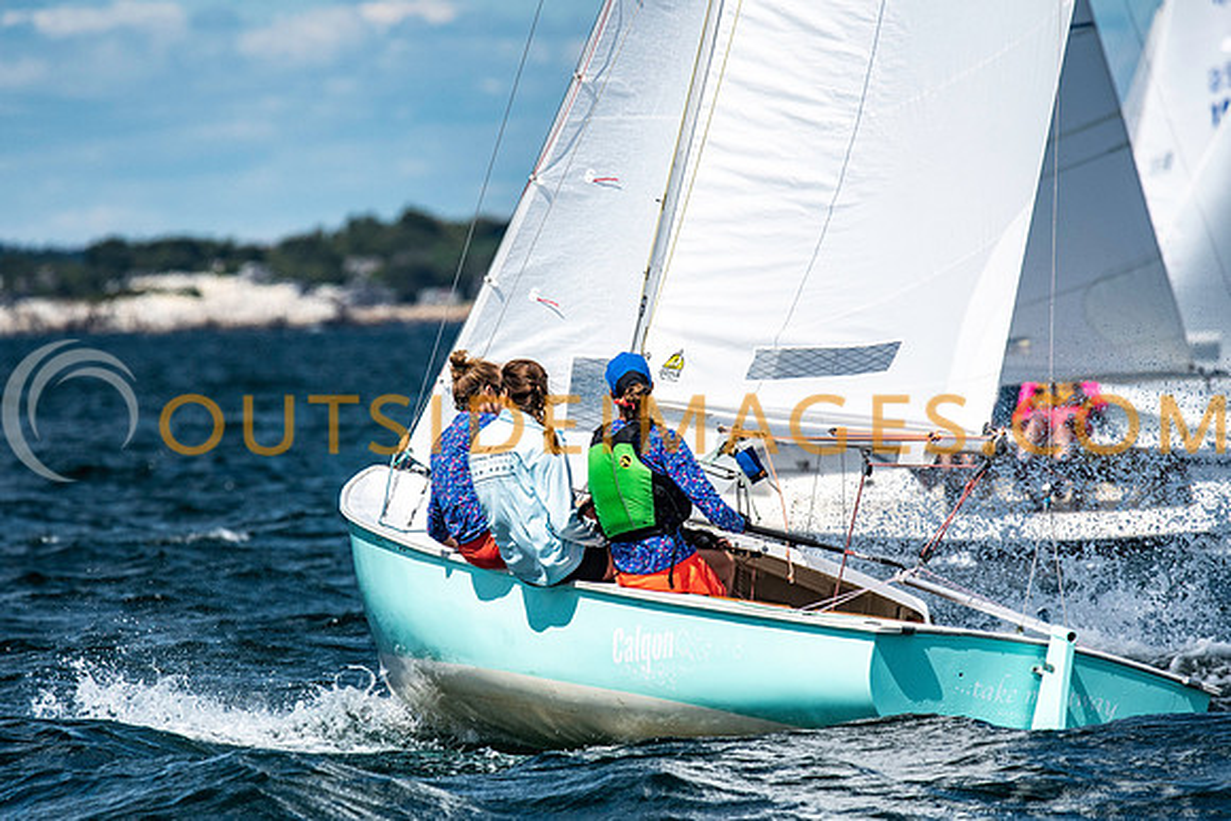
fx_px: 16065
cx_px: 600
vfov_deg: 2.9
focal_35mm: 470
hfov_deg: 4.4
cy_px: 410
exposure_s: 1/8000
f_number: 5
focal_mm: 300
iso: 500
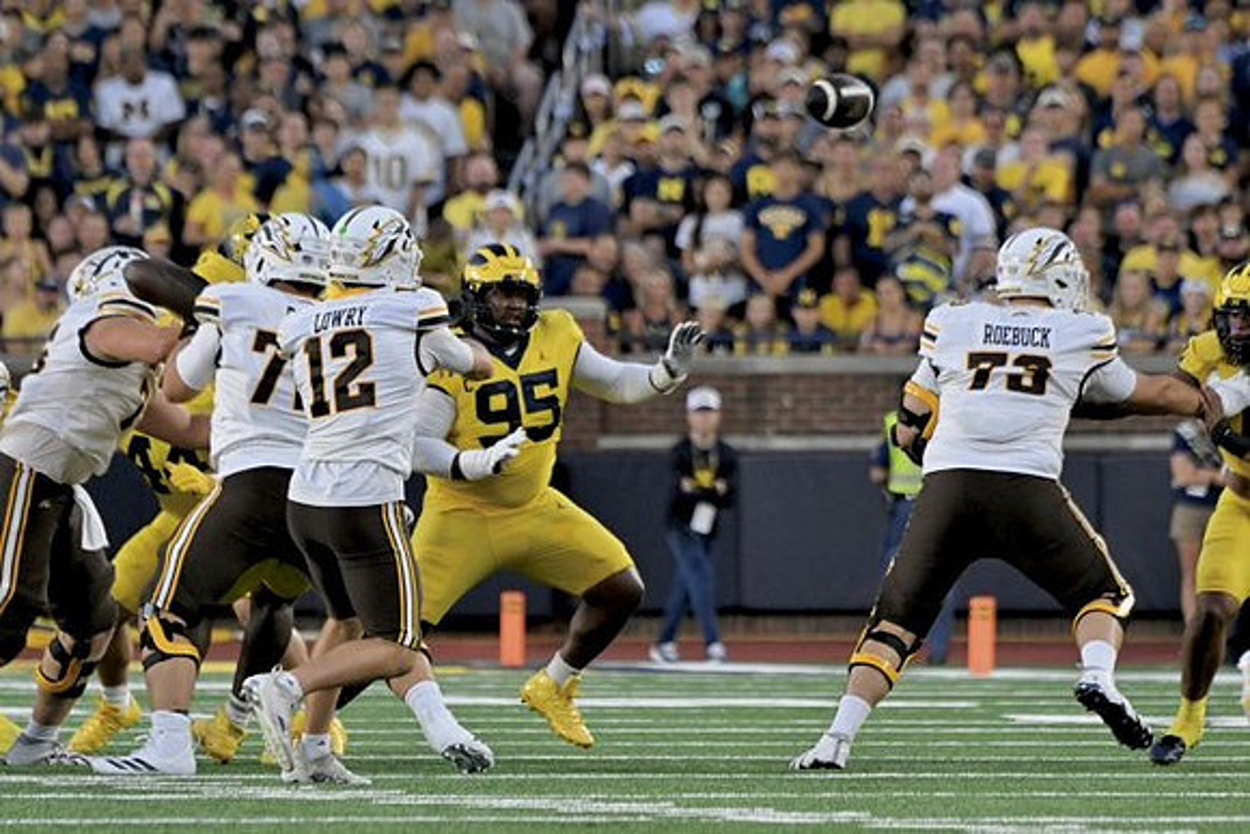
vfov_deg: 2.6
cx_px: 625
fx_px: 18233
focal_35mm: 525
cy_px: 417
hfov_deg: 3.9
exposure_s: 1/1000
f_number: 5.6
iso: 3200
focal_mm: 350
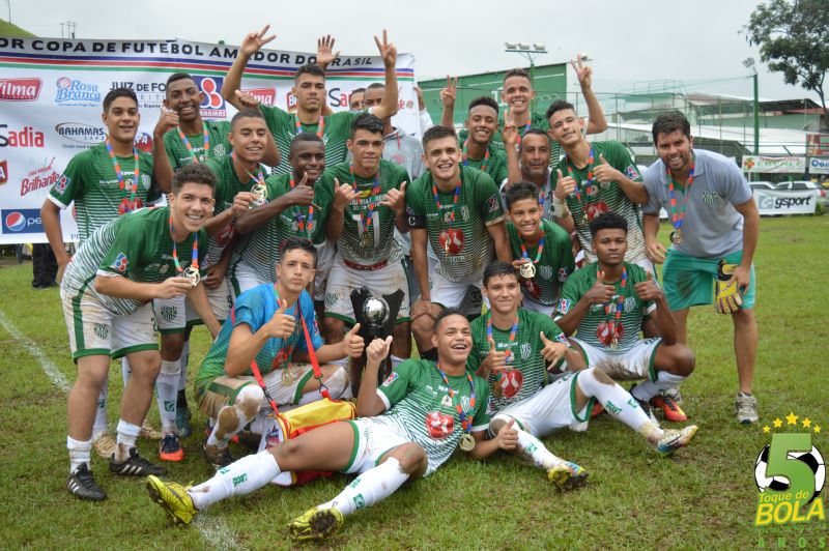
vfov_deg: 31.8
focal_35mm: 42
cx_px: 414
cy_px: 276
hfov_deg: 46.4
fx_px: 966
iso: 400
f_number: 4.2
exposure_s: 1/500
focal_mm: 28
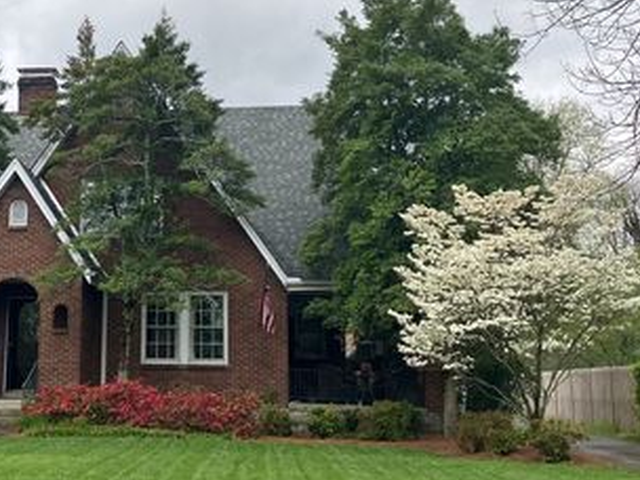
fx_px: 1091
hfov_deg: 32.1
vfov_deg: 24.8
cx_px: 156
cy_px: 217
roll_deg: -1.2
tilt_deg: +11.4
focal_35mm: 59
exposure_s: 1/2114
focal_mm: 3.99
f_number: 1.8
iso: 32
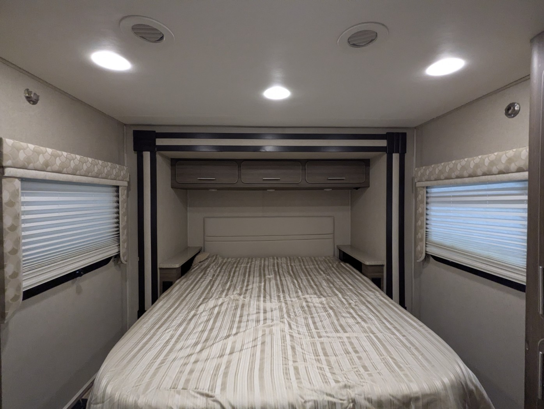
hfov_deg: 94.4
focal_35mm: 16
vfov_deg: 78.2
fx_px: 252
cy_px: 204
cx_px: 272
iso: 543
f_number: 2.2
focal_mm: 2.35
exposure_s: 1/52
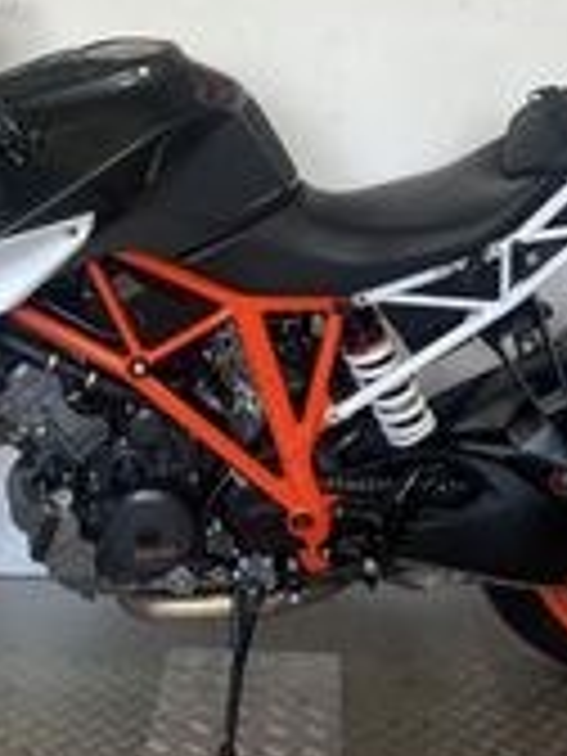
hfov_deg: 23.6
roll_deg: -1.0
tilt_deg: -7.5
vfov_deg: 30.7
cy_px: 198
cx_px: 243
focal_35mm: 62
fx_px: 1354
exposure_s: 1/100
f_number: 1.6
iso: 80
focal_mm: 5.1
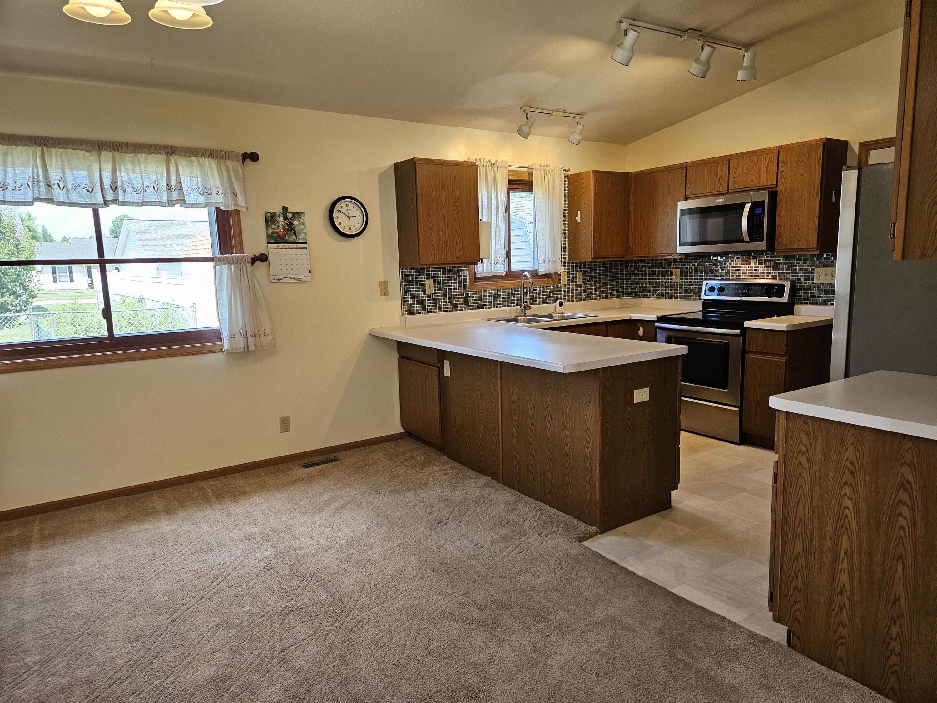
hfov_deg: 73.9
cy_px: 352
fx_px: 623
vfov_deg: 58.9
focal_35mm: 23
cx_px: 468
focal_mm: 5.4
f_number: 1.8
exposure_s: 1/120
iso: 160
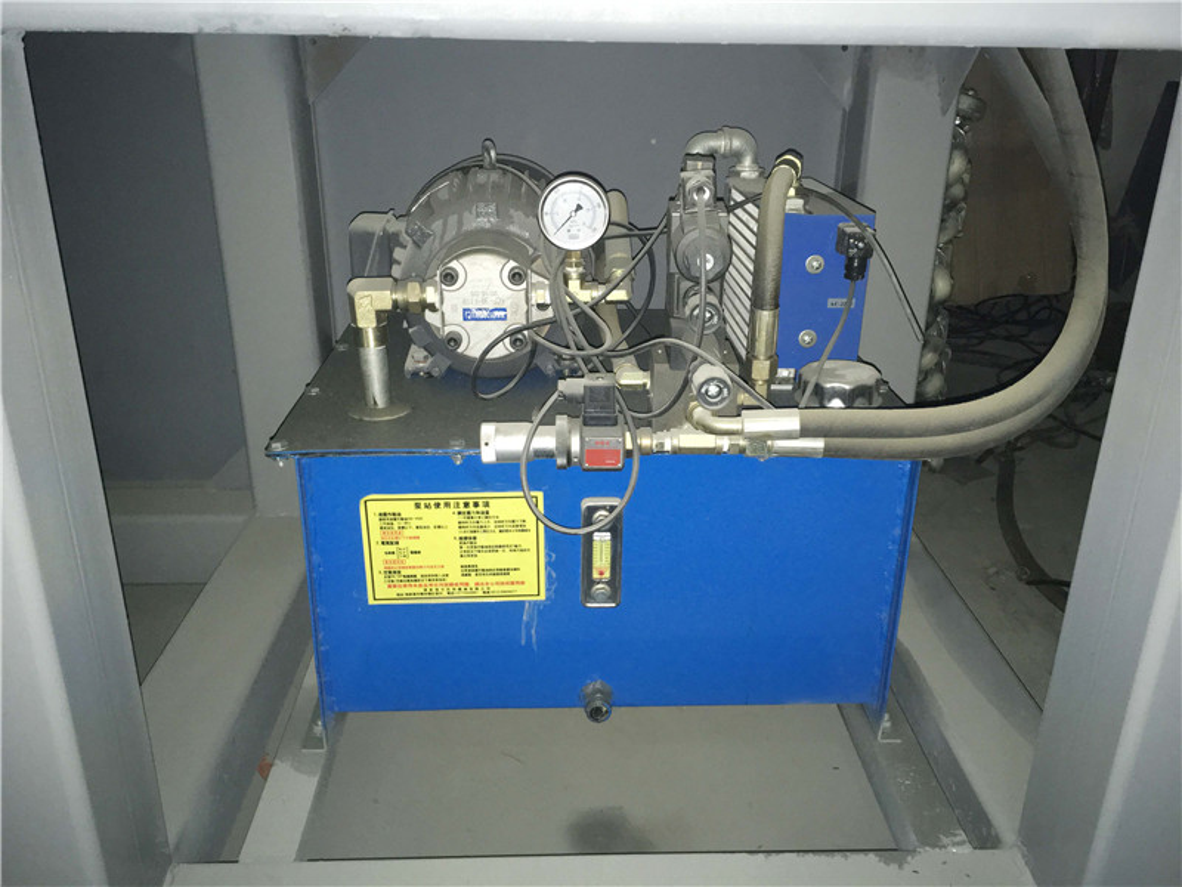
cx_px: 591
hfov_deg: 61.7
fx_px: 990
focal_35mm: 29
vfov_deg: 48.2
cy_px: 444
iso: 200
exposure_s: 1/17
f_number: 2.2
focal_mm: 4.15
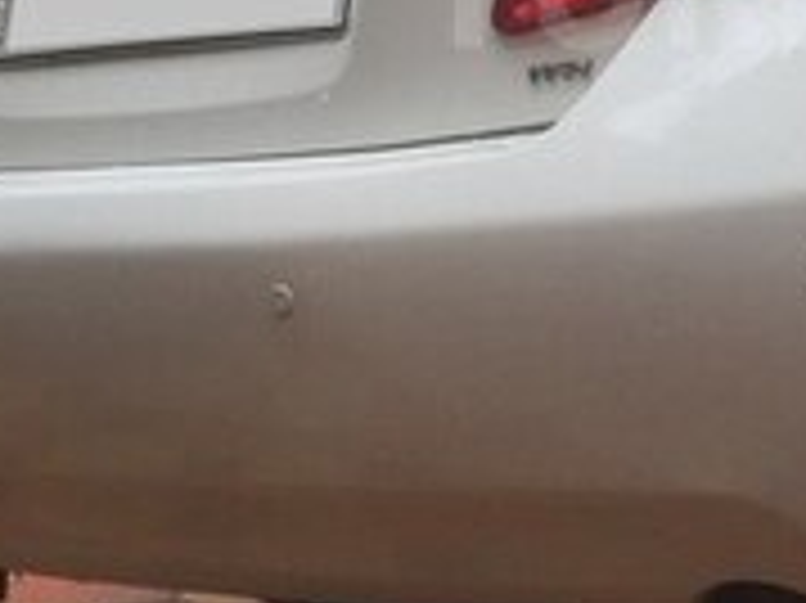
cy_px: -20
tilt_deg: +1.4
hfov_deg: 17.8
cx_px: 878
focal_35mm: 107
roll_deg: +3.1
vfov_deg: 13.6
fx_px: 2490
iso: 32
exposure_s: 1/791
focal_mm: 4.15
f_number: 2.2
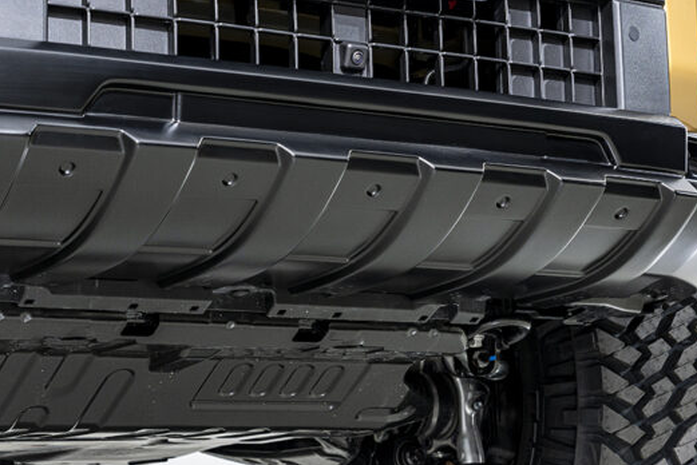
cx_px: 301
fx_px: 1860
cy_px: 236
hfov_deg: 21.2
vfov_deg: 14.3
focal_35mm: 96
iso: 800
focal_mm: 61
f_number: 7.1
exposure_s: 1/320
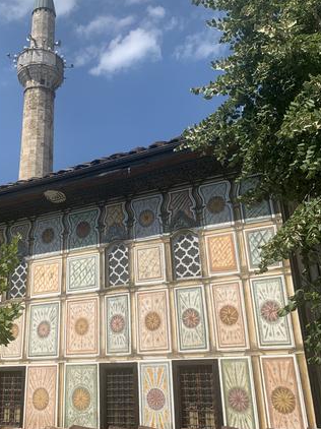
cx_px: 116
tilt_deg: +23.3
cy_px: 190
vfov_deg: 50.1
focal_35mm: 37
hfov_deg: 38.3
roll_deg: +0.8
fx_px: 458
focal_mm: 4.25
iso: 25
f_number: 1.8
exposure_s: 1/2833
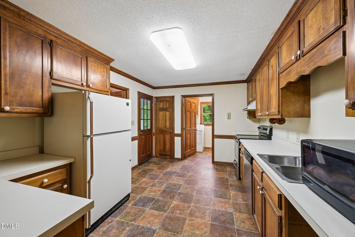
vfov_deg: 81.2
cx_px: 178
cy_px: 118
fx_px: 138
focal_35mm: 14
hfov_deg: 104.3
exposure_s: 1/10
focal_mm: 14
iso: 400
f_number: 8
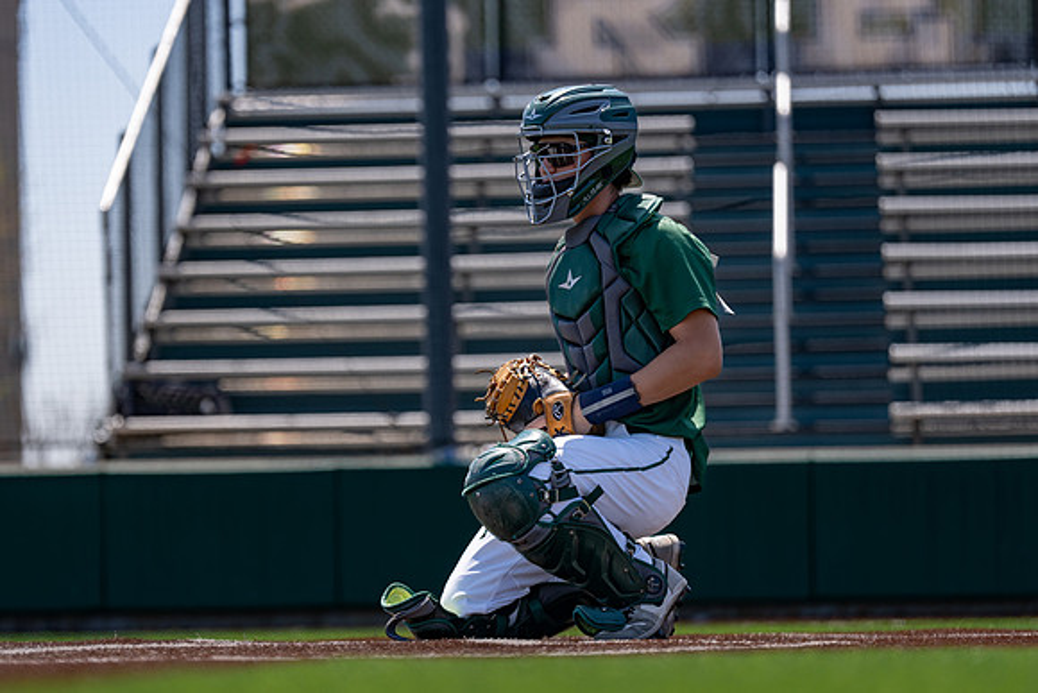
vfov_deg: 8.0
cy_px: 402
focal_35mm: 172
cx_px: 428
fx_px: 4951
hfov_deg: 12.0
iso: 100
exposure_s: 1/2000
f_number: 2.8
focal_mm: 146
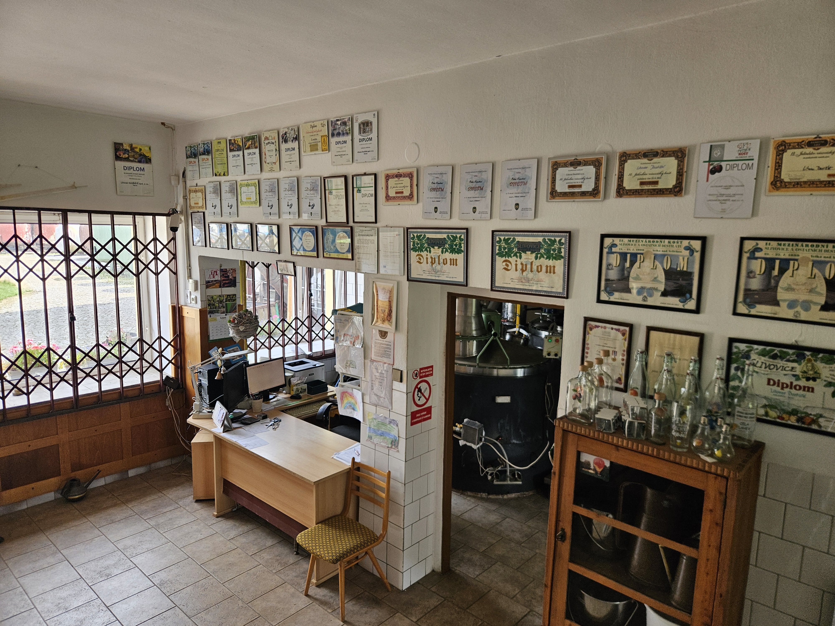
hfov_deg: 73.9
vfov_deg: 58.9
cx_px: 418
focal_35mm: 23
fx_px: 555
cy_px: 313
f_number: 1.8
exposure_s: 1/180
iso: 100
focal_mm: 5.4
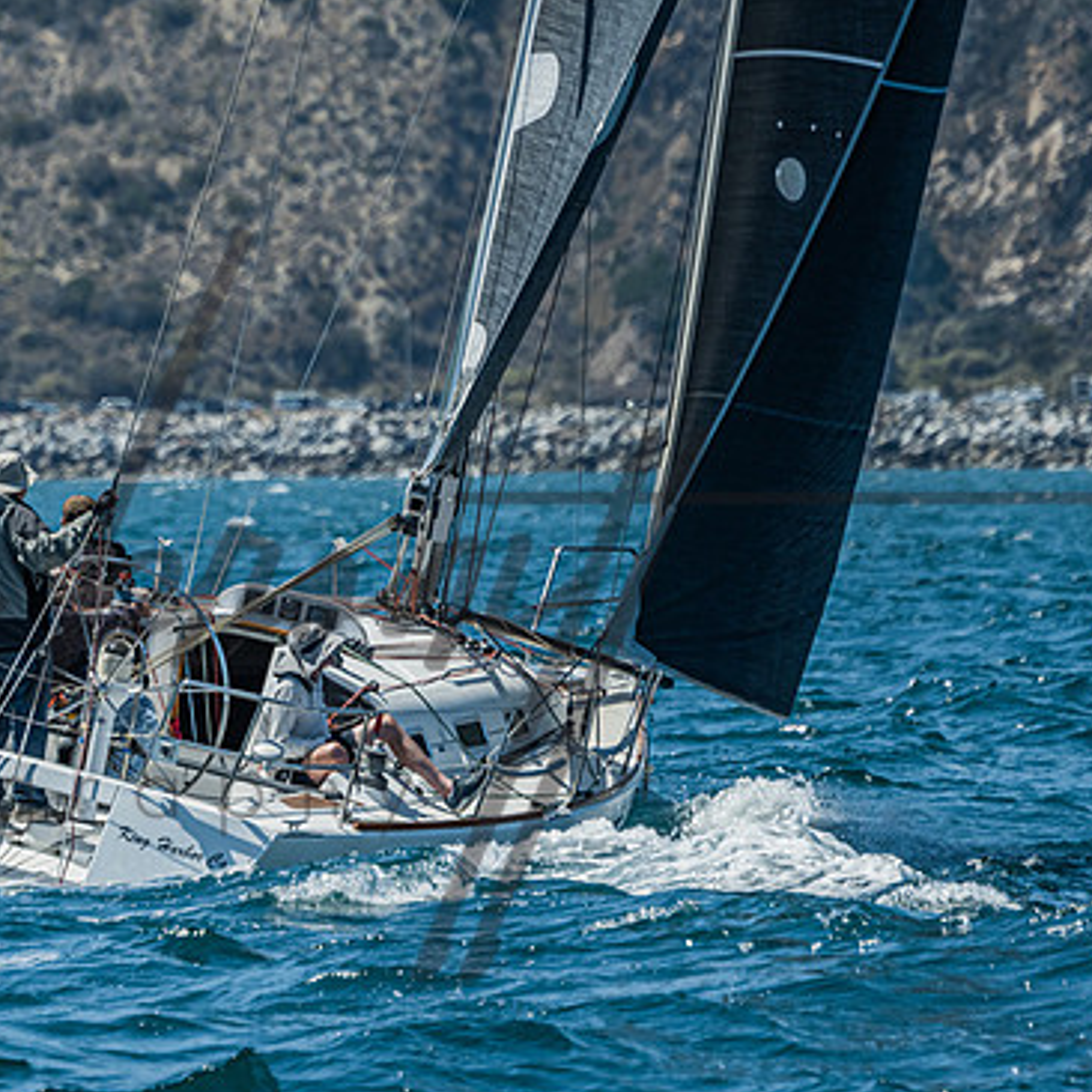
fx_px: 25447
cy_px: 591
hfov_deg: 2.5
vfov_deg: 2.5
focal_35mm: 713
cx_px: 10
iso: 320
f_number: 9
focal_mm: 400
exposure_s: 1/800
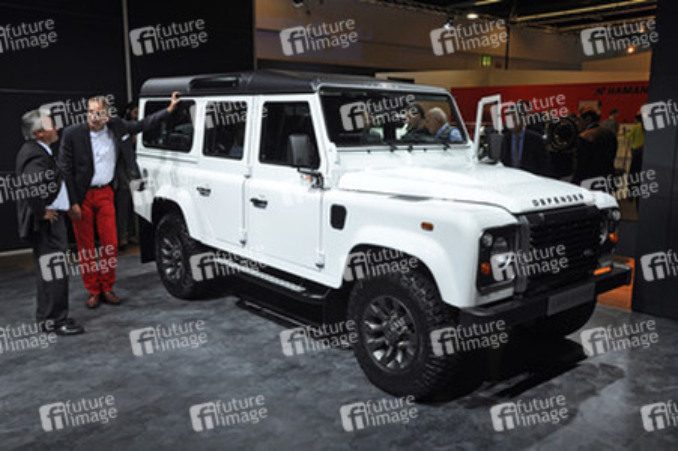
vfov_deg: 39.9
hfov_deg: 57.3
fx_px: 621
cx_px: 339
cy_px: 226
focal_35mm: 33
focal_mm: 22
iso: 280
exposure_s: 1/125
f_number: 5.6
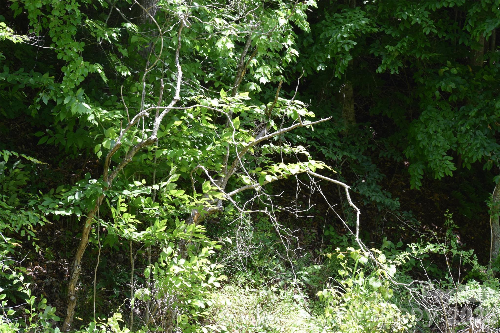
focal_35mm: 82
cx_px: 250
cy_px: 166
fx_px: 1146
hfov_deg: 24.6
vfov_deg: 16.6
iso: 400
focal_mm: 55
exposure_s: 1/200
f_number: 7.1
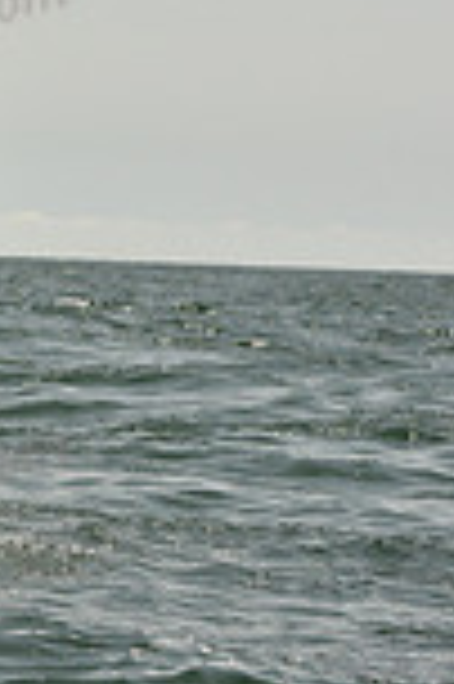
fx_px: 5062
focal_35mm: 267
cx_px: -796
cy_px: -115
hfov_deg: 4.9
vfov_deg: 7.7
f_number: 5.6
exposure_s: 1/1250
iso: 320
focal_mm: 70
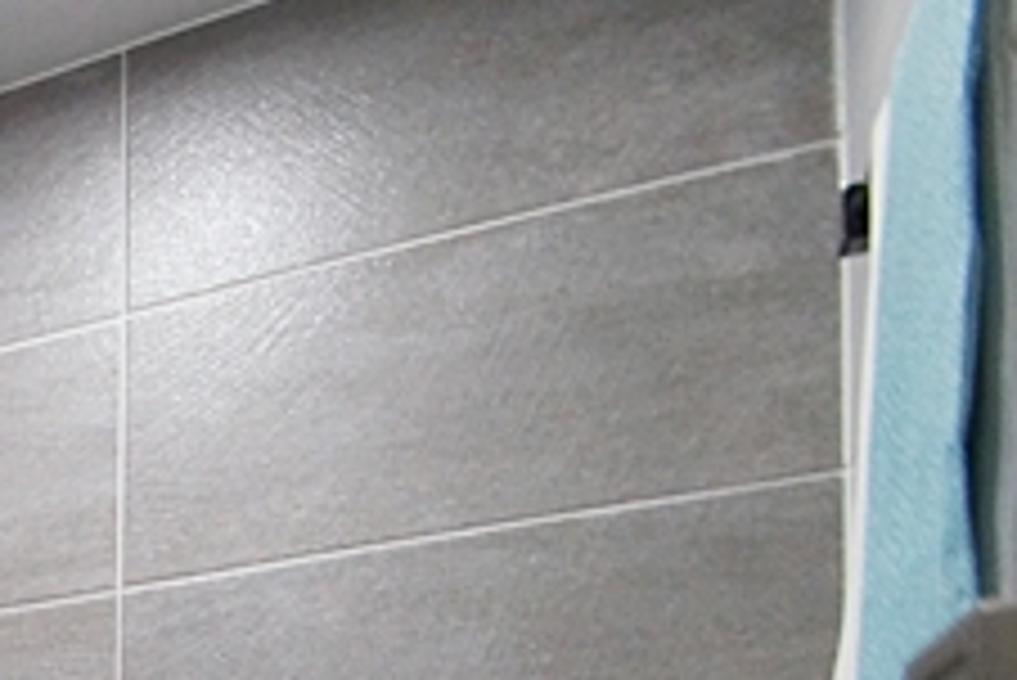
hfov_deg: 24.2
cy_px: 1072
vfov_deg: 20.9
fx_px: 1498
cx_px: -675
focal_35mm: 53
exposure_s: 1/100
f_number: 4
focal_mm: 10
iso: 1600
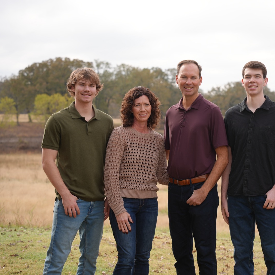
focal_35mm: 100
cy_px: 137
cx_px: 201
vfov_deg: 17.4
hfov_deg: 17.3
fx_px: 899
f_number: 4.5
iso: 80
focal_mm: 78
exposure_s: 1/250
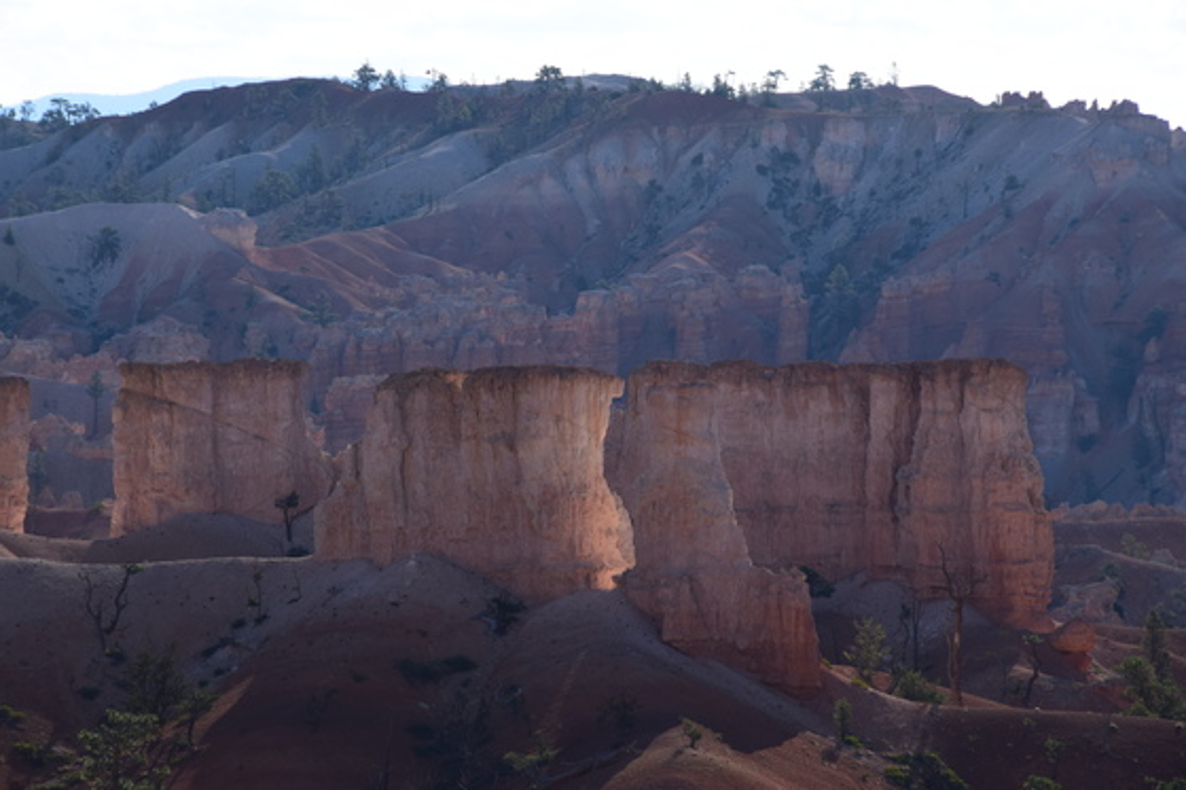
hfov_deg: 8.1
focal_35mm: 255
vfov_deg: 5.4
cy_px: 395
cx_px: 593
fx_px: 8398
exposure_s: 1/500
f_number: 11
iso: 320
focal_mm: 170
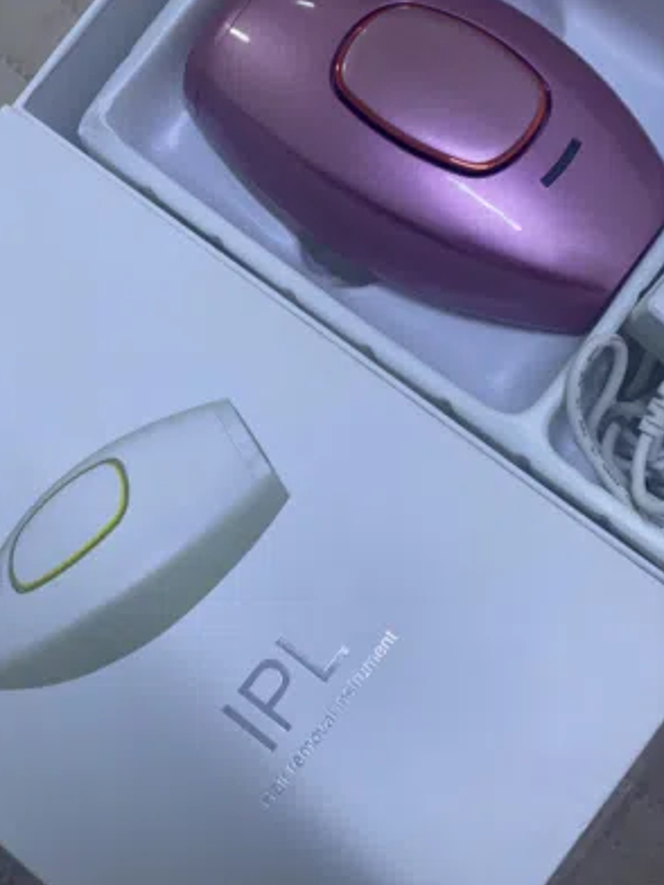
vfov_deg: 36.2
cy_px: 442
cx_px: 327
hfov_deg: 27.5
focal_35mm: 53
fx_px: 1356
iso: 100
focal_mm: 6
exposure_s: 1/100
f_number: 2
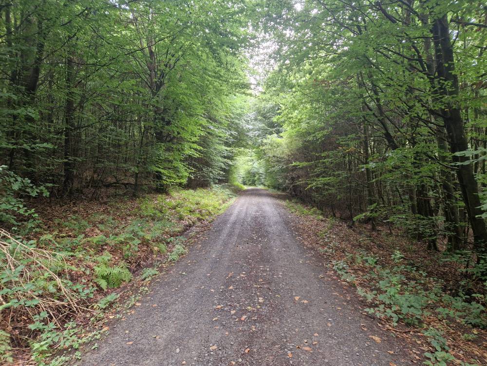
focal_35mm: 23
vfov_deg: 58.9
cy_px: 183
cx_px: 244
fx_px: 324
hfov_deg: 73.9
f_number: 1.8
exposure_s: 1/100
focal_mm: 5.4
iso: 250
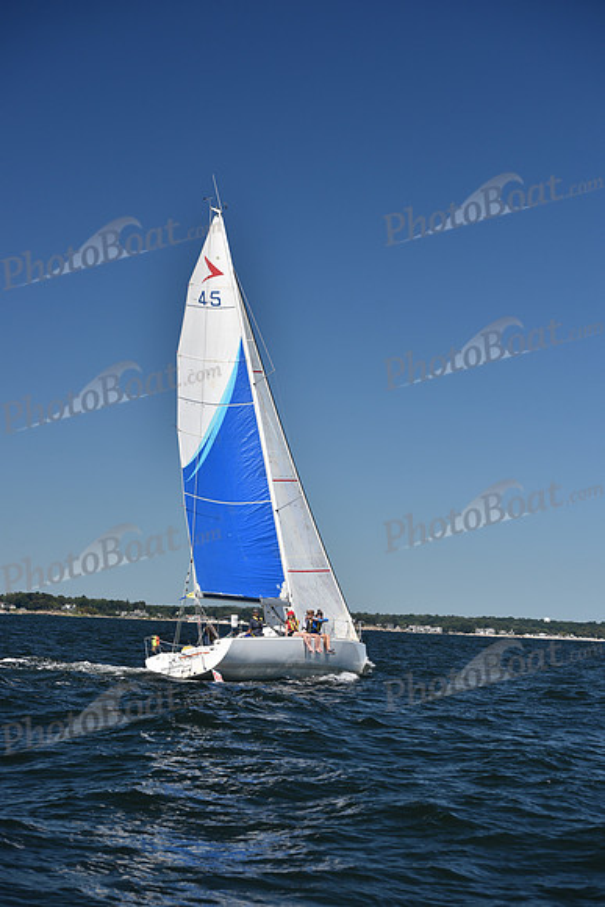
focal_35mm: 70
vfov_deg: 28.8
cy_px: 454
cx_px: 302
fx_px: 1763
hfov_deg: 19.5
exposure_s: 1/800
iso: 200
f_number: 5.6
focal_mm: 70
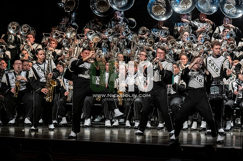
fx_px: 1417
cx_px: 122
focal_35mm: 210
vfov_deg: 6.5
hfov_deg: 9.8
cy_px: 80
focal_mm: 140
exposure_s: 1/500
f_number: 4
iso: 4000
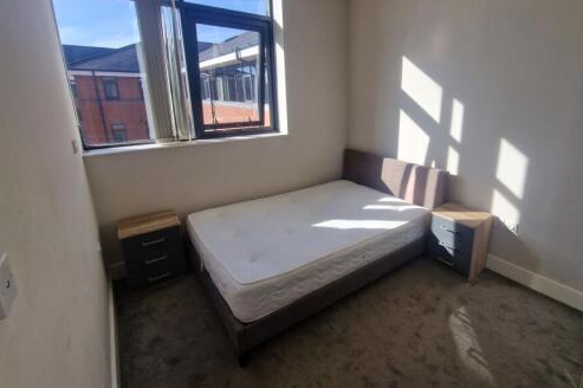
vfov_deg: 73.0
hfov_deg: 95.8
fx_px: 259
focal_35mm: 16
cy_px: 159
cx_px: 341
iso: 50
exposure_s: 1/384
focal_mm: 2.2
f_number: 2.2
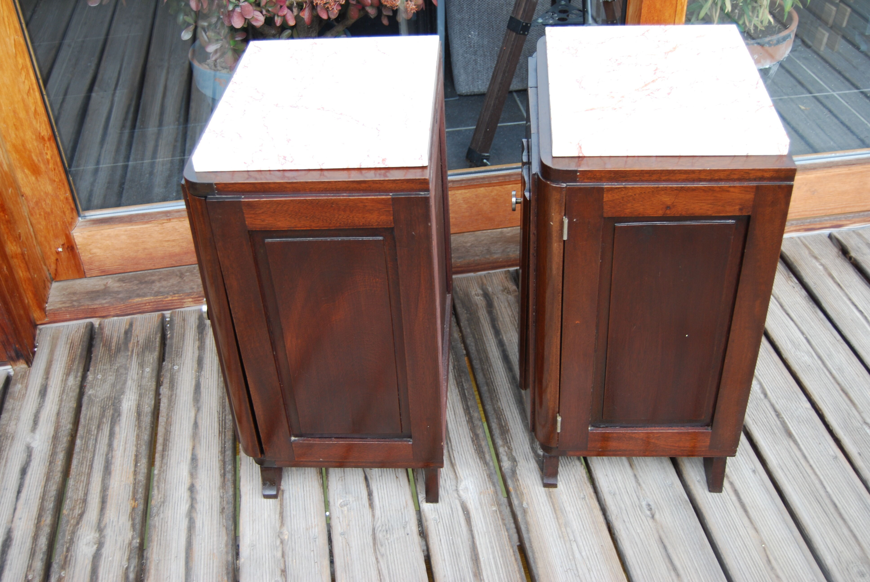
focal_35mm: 39
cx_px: 435
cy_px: 291
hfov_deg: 49.5
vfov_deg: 34.3
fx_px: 944
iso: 200
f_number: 4
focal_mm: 26
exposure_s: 1/30
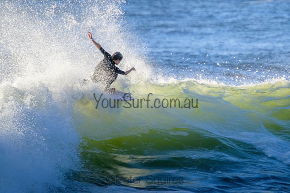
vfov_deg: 1.3
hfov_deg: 1.9
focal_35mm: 1098
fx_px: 8847
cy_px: 72
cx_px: 190
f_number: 11
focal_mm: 800
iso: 1400
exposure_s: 1/2000
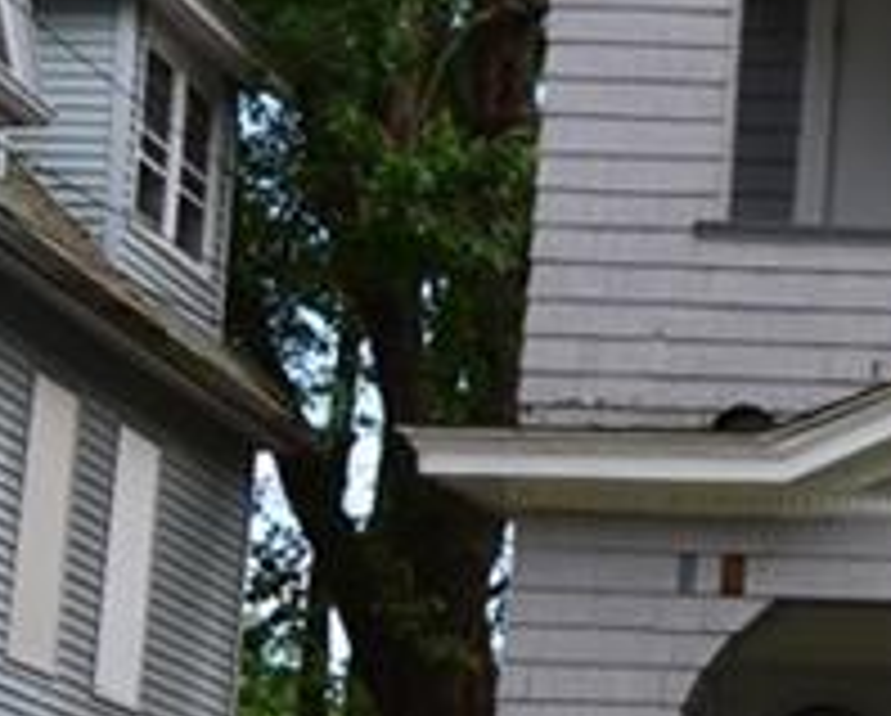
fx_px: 4991
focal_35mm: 189
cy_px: 266
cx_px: 1894
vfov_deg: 8.2
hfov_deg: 9.4
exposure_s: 1/250
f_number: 10
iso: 400
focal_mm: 26
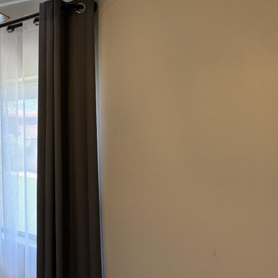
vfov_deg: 28.2
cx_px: -42
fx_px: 554
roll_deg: +0.1
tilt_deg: +0.2
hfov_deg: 25.7
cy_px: 145
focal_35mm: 61
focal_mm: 6.76
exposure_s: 1/172
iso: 200
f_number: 1.78
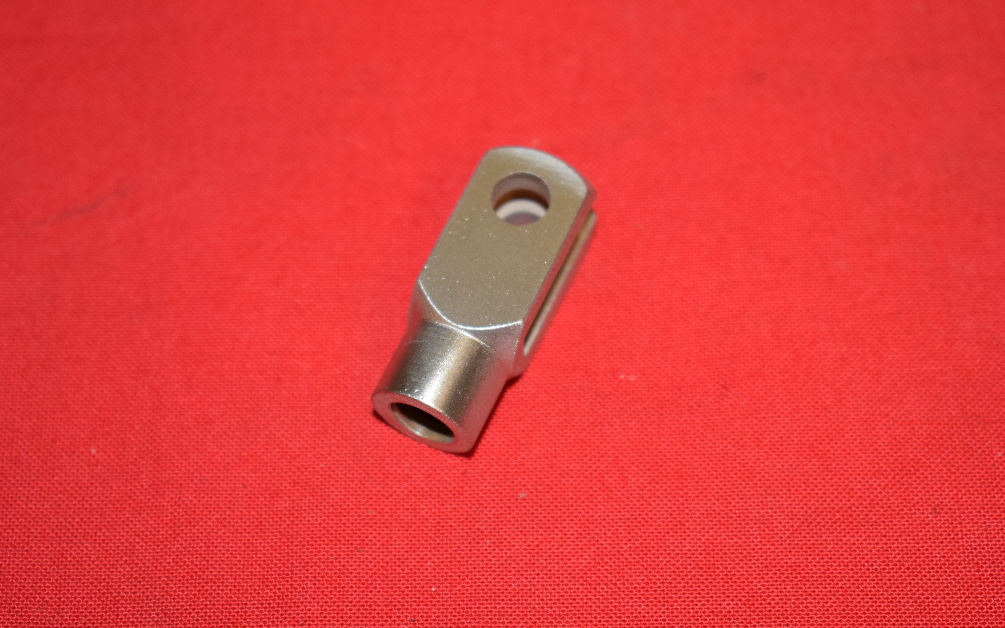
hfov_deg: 24.5
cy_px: 292
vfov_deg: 15.5
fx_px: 2315
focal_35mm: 85
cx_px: 501
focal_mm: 55
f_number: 5.6
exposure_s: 1/100
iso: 640
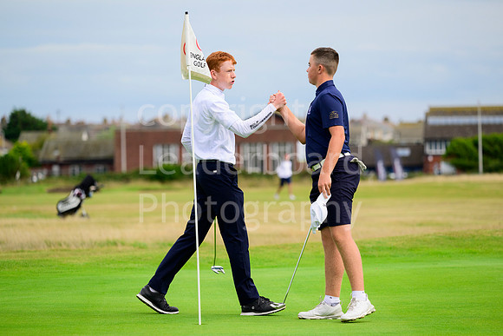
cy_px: 168
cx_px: 252
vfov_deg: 6.5
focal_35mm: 210
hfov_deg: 9.8
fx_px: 2935
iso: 800
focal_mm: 210
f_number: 5
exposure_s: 1/2000
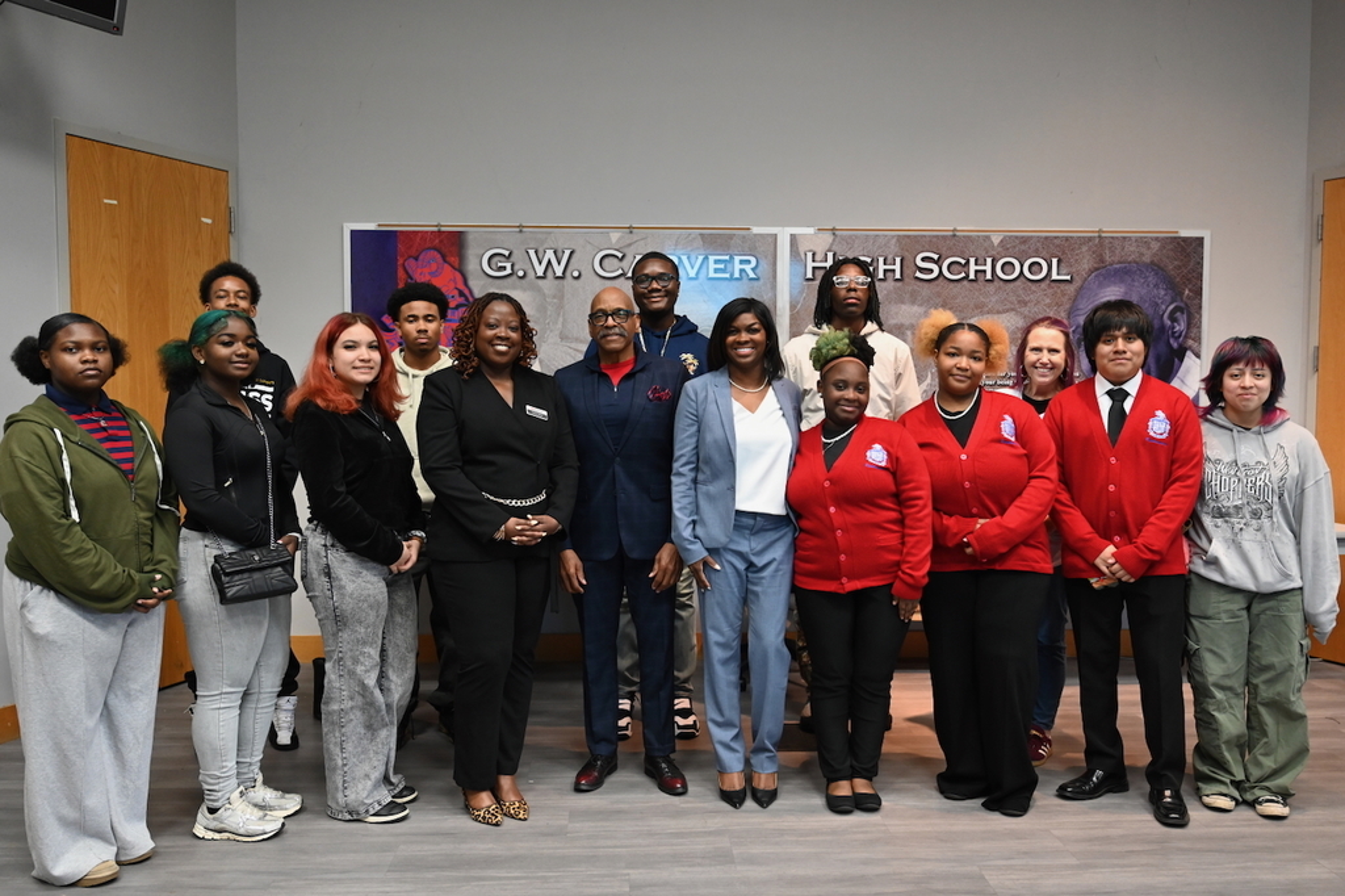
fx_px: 1158
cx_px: 672
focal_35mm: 31
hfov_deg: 60.3
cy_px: 448
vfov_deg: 42.3
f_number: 4
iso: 2500
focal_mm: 31
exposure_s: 1/125
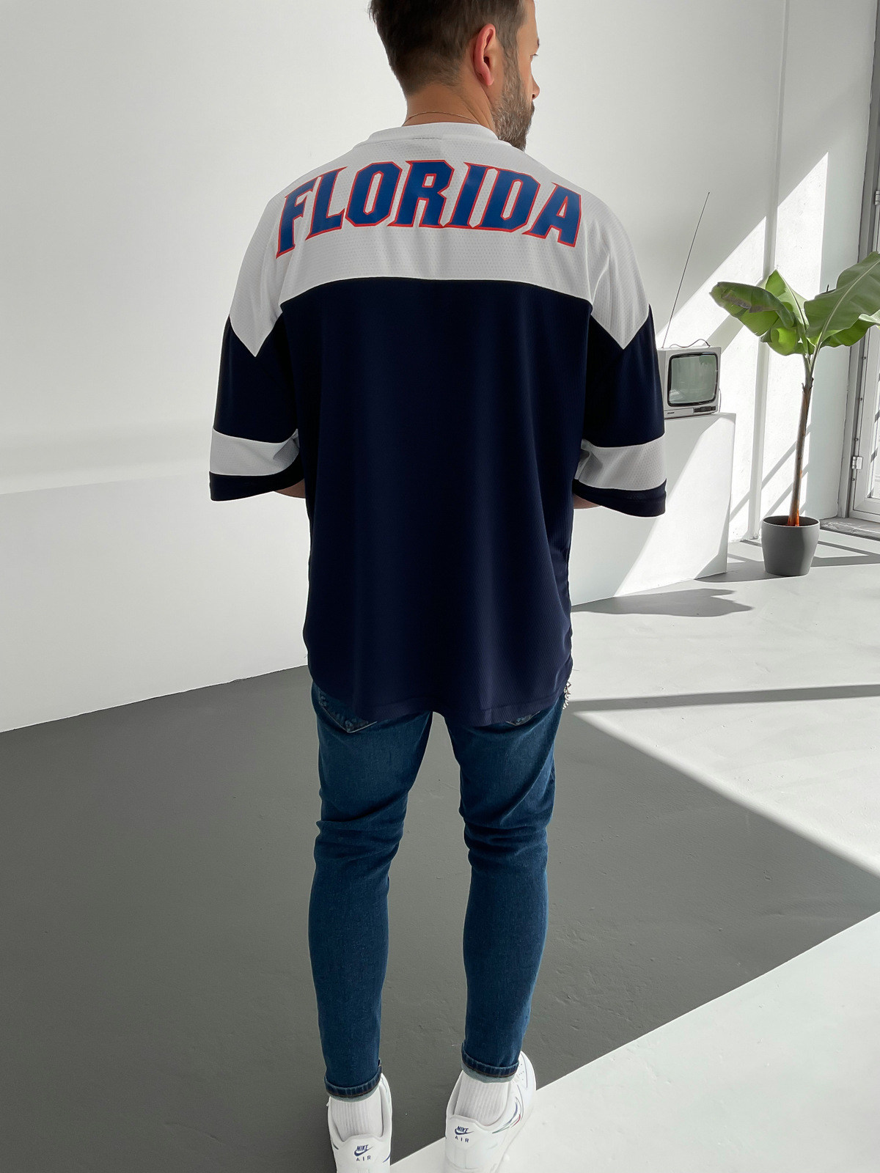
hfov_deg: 48.2
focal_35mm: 29
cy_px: 586
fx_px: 983
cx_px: 440
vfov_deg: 61.7
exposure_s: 1/310
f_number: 1.8
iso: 16
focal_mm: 3
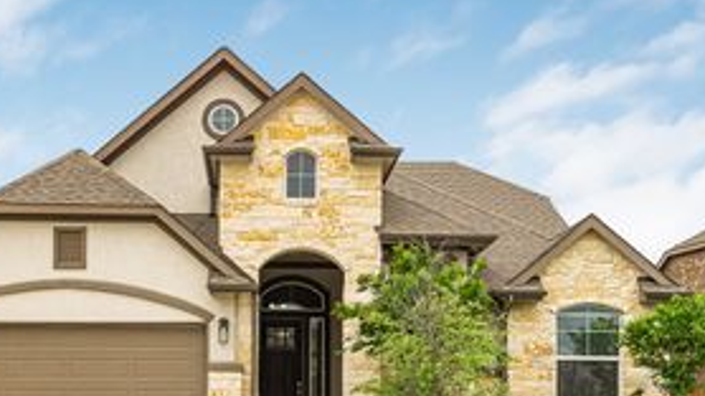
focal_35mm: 65
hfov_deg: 32.1
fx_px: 1213
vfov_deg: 18.4
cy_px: 311
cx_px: 233
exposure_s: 1/640
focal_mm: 23
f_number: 8
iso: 200
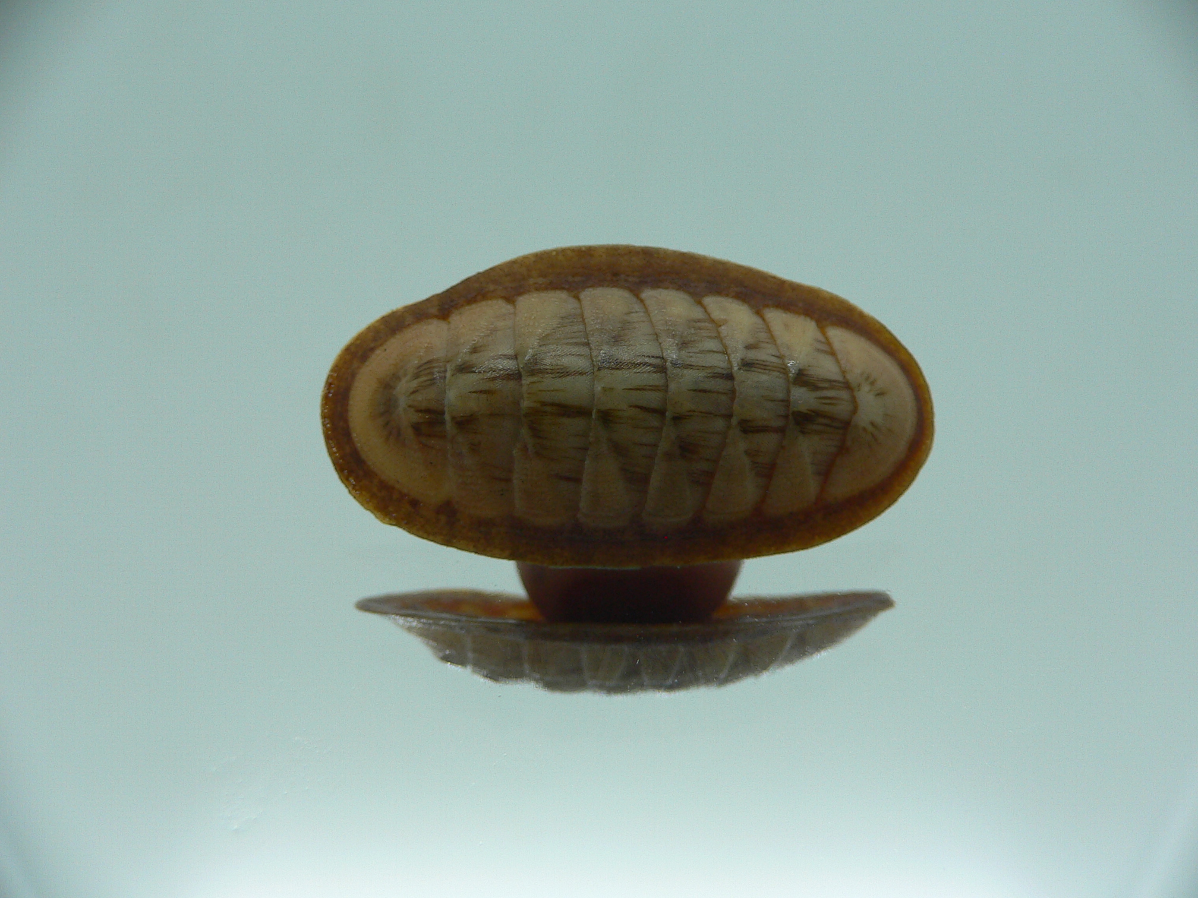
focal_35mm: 35
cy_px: 449
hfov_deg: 52.6
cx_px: 599
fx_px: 1211
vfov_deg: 40.7
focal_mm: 4.6
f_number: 2.8
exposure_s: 1/60
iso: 80
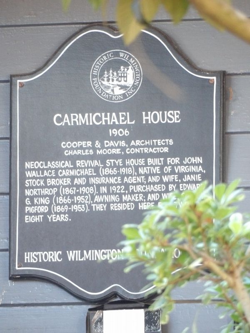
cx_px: 125
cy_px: 166
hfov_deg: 1.5
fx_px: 9312
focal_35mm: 967
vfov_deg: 2.1
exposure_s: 1/31
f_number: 5.3
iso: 800
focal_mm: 173.5
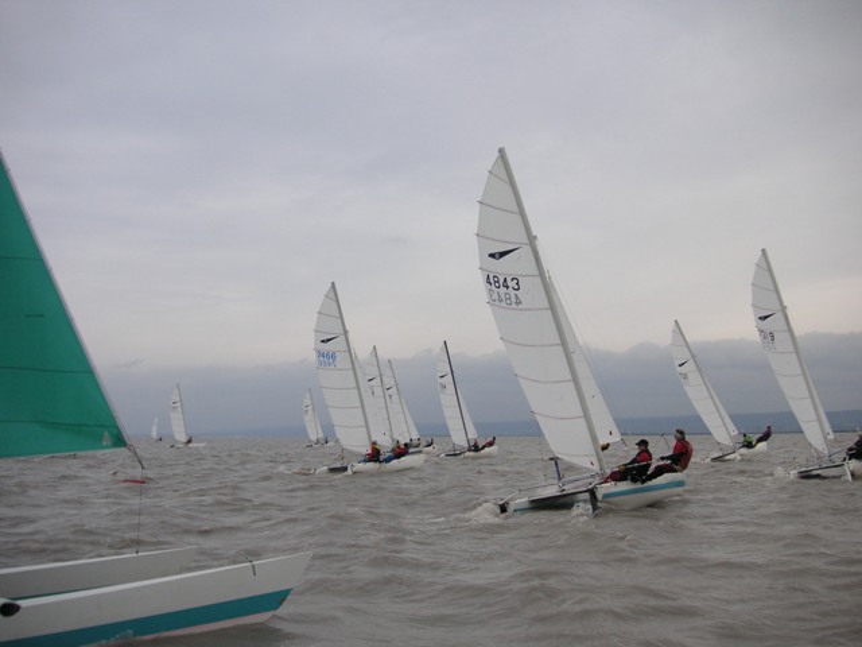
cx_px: 431
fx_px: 921
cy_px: 324
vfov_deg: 38.7
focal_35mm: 37
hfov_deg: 50.1
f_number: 6.7
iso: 50
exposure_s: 1/180
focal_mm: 6.1
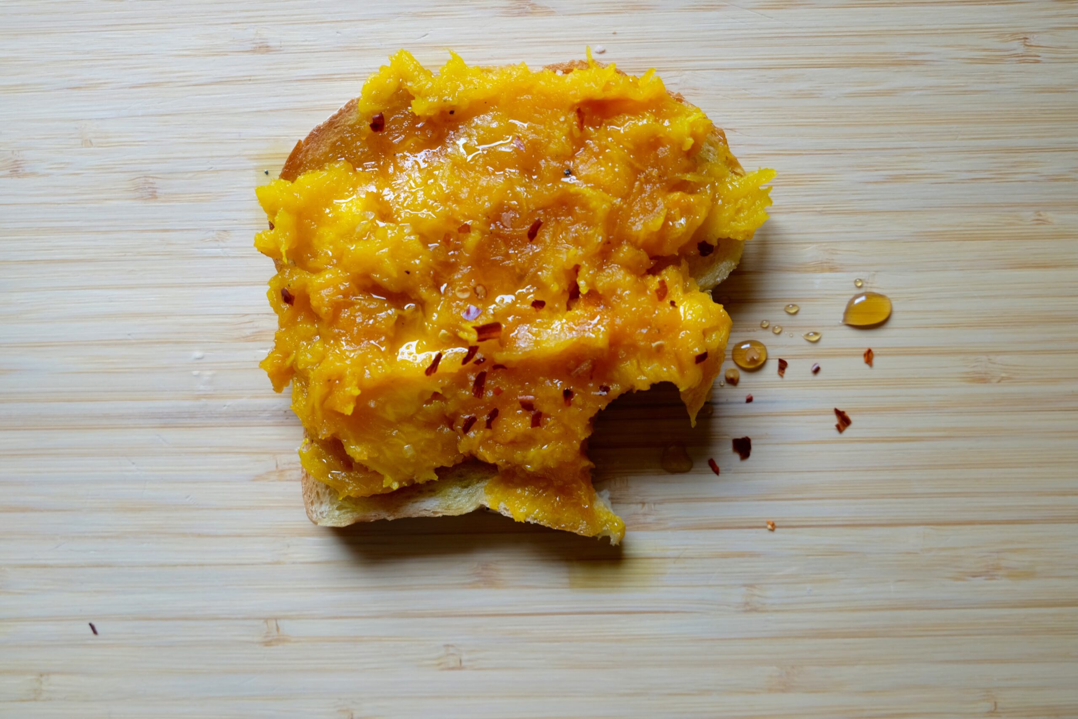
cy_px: 360
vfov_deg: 37.9
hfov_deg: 54.4
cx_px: 539
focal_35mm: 35
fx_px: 1048
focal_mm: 23.3
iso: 200
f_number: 4
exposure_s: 1/50
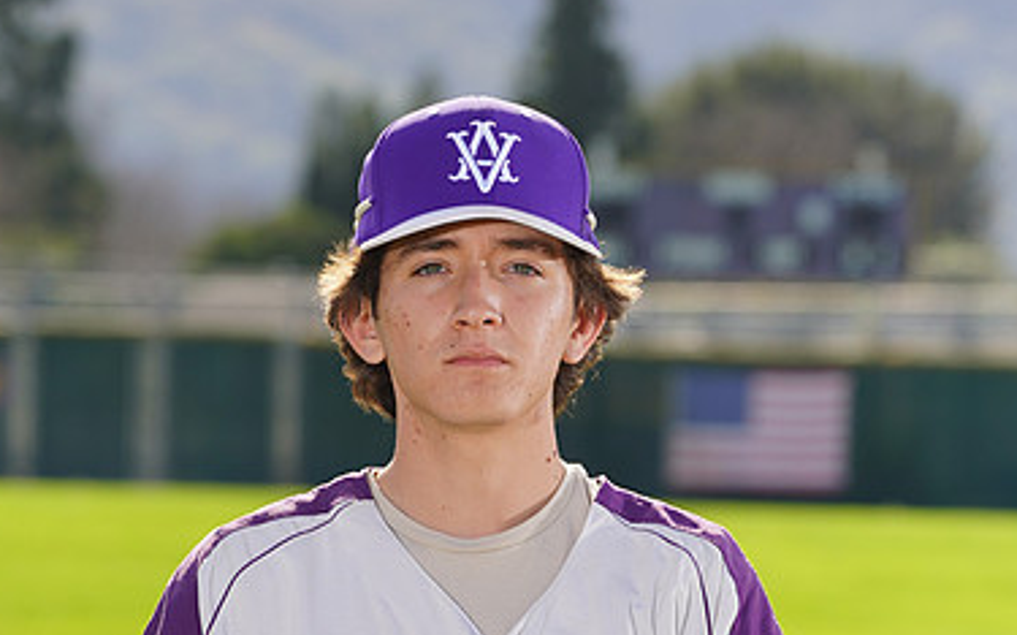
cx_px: 506
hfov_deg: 6.9
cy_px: 684
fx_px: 8477
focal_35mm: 306
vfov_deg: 4.3
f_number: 8
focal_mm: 194
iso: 100
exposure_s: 1/250
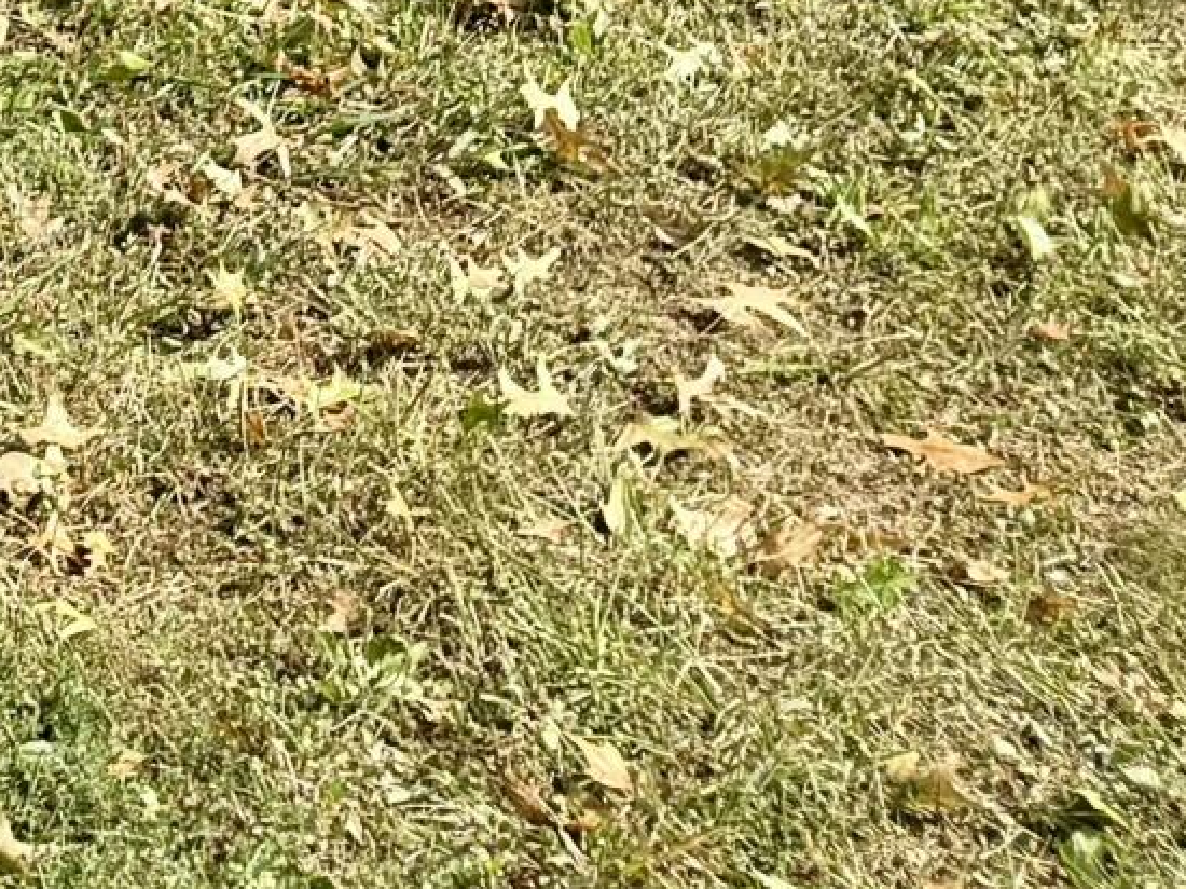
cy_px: -1394
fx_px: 4486
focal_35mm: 131
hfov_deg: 12.9
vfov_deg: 9.7
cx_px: -1264
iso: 100
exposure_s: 1/2907
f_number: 1.78
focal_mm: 6.76
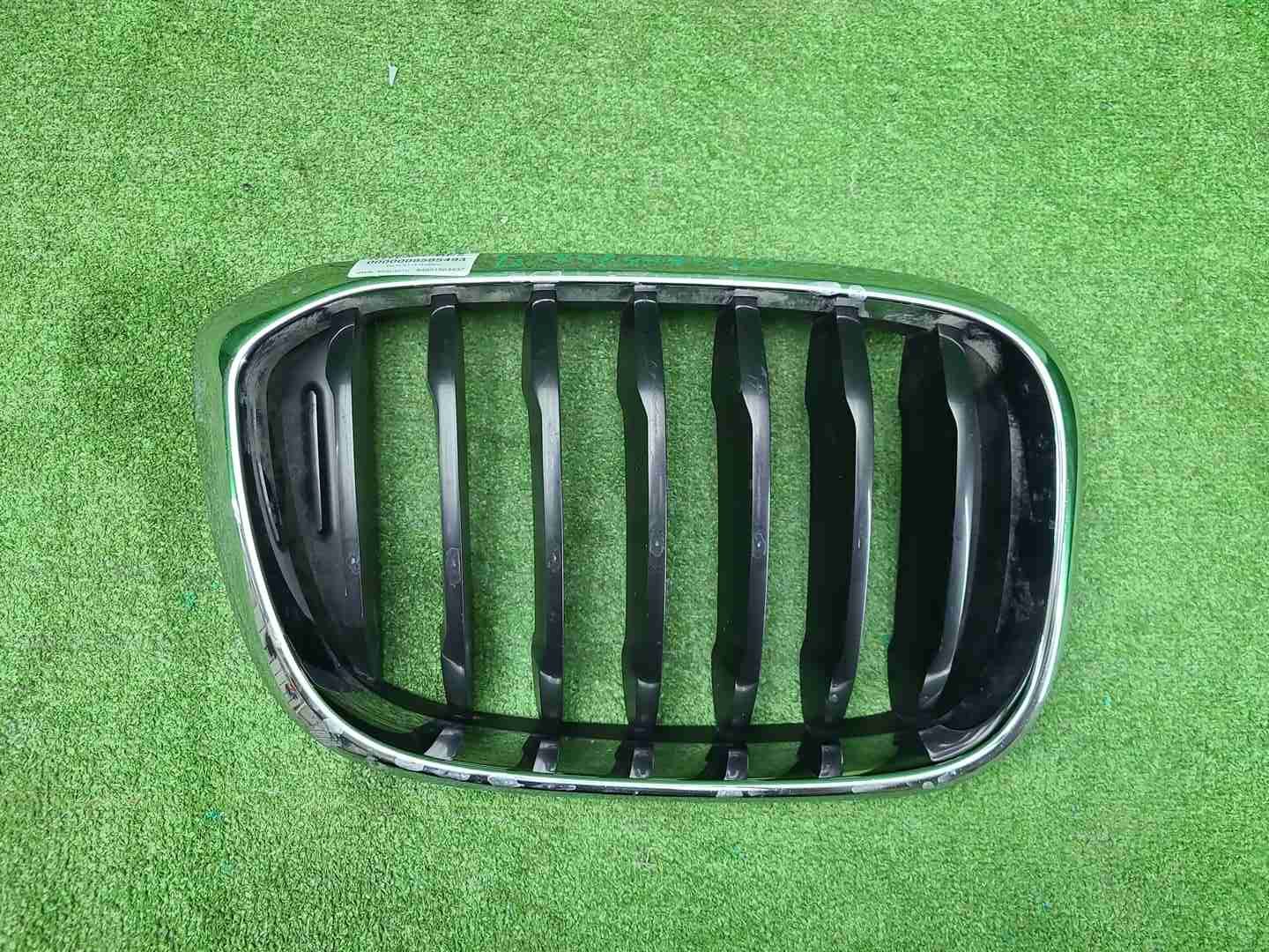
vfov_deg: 53.1
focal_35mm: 26
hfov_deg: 67.3
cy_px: 476
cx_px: 634
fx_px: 953
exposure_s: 1/50
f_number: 1.8
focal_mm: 5.4
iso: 302
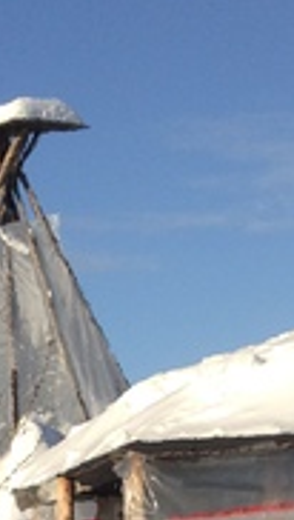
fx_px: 1738
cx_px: 88
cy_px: 866
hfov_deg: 9.7
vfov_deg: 15.2
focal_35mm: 126
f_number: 2.4
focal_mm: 3.3
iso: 32
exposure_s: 1/1208
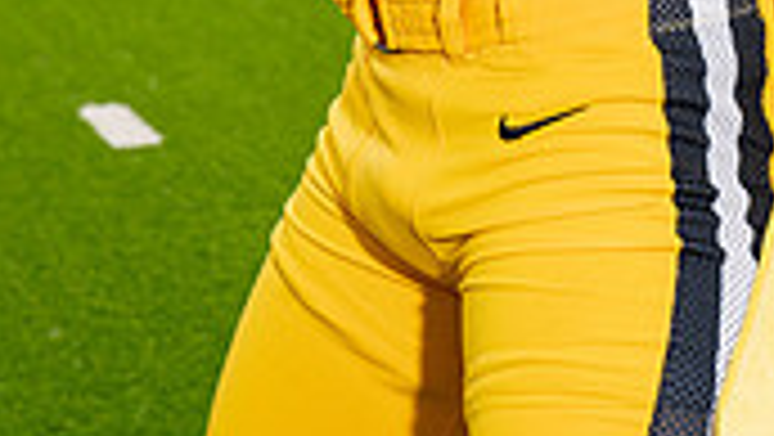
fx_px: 3943
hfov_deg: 11.2
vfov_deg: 6.1
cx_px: 374
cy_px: -553
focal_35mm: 192
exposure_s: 1/250
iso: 100
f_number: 8
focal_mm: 70
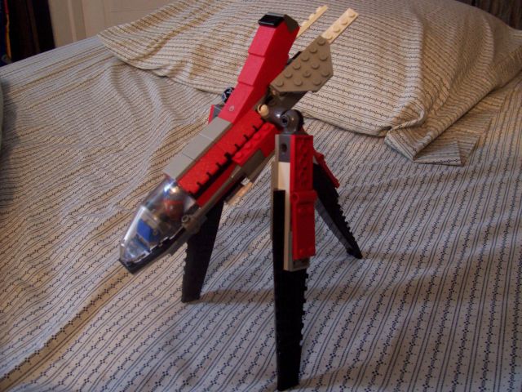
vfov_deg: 41.8
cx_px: 261
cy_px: 196
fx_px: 513
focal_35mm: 34
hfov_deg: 54.0
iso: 160
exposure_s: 1/8
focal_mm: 5.6
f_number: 2.7
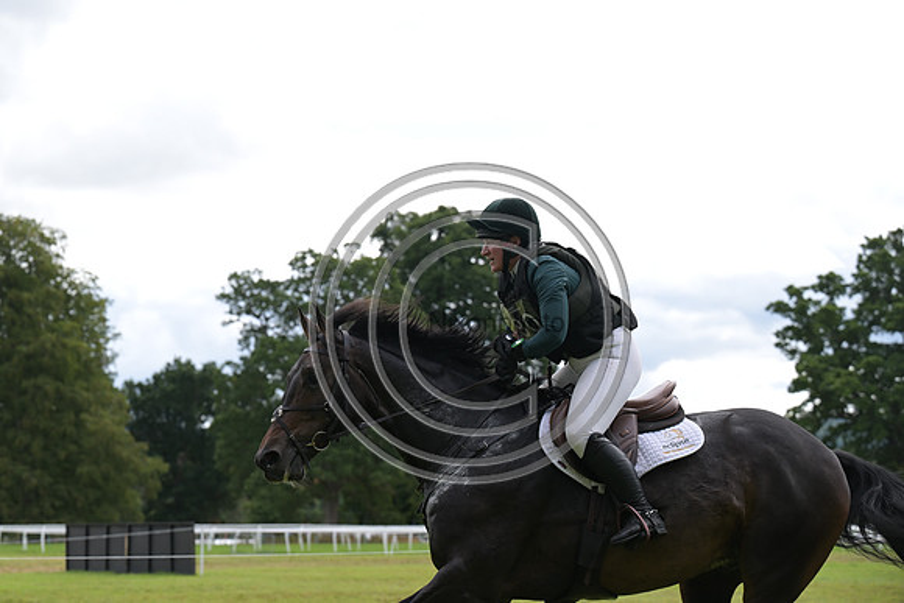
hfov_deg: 19.6
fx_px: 2612
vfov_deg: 13.2
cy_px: 302
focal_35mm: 104
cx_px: 452
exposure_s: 1/1250
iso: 560
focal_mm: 104
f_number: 5.6
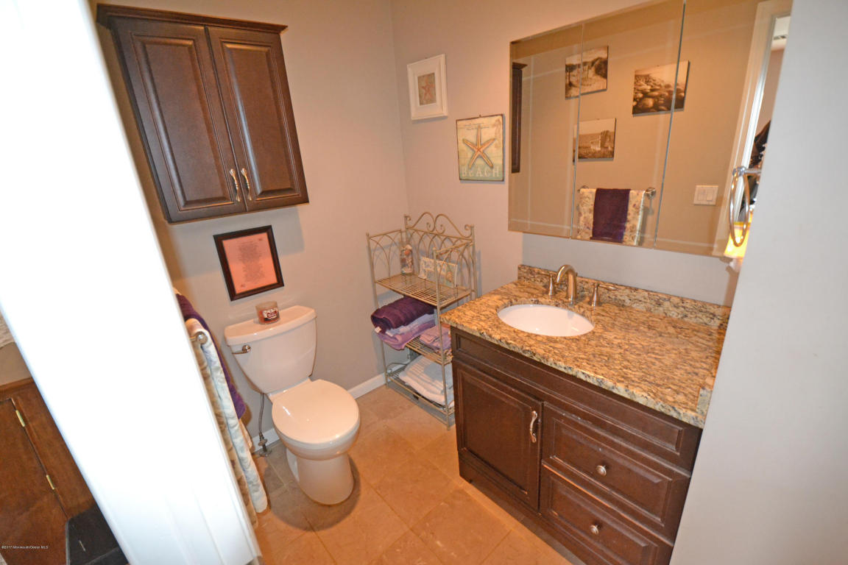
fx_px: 353
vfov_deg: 77.3
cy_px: 282
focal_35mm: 15
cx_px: 424
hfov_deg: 100.4
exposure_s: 1/60
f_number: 3.5
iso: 2000
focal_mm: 10
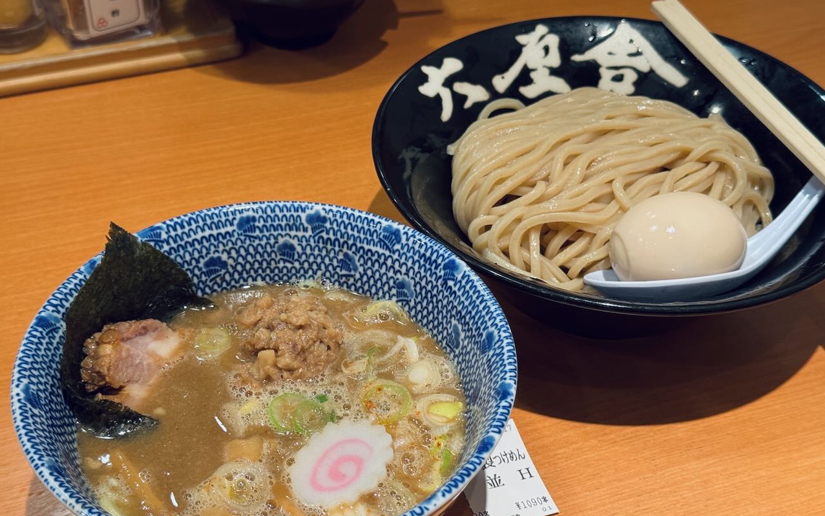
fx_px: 1147
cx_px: 413
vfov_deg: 25.3
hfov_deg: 39.6
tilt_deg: -41.9
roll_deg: -2.3
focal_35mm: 51
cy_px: 277
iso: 80
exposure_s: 1/100
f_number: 1.78
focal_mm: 6.76
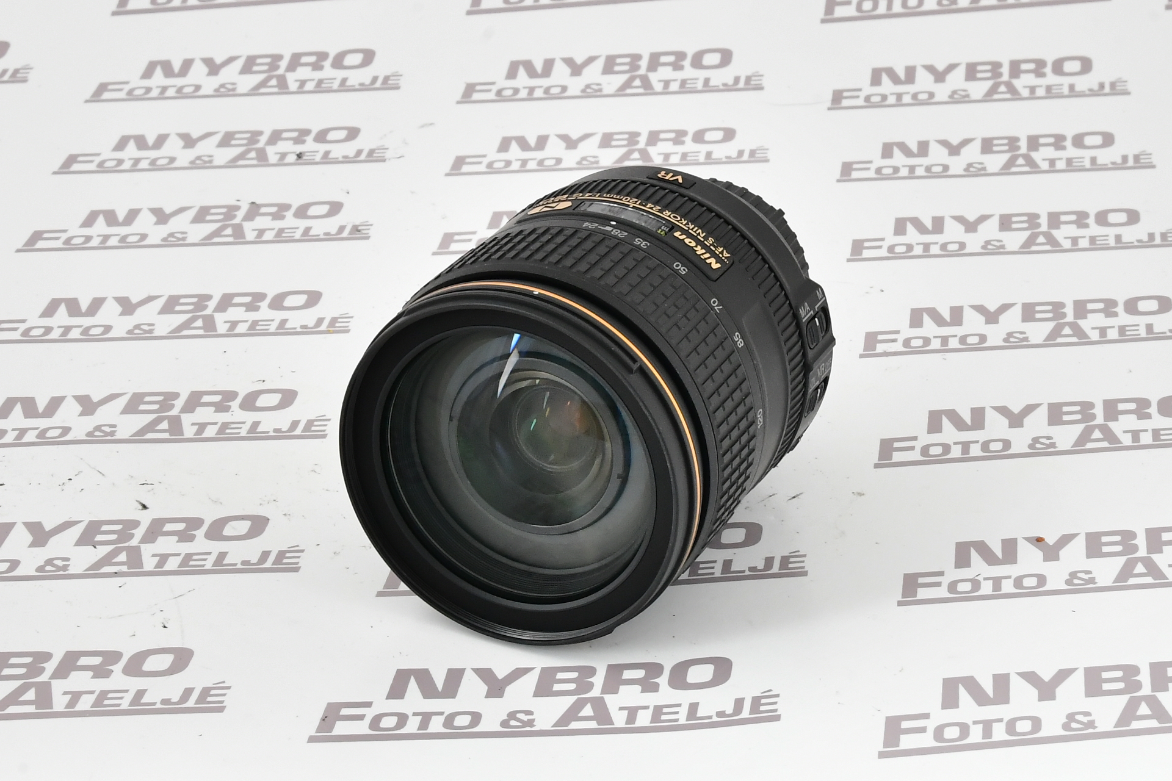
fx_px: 1432
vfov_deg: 30.5
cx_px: 586
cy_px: 390
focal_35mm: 44
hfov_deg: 44.5
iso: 1600
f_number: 14
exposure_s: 1/125
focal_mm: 44
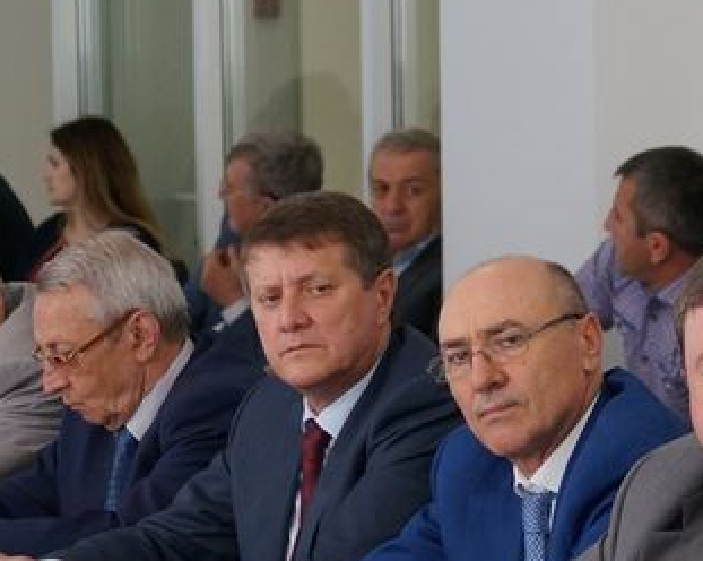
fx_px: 4140
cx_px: 502
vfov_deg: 7.7
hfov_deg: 9.7
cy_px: 426
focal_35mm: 199
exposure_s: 1/100
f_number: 4
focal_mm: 55
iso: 800
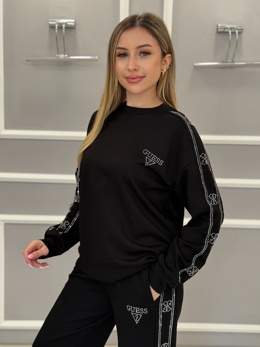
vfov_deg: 39.7
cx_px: 130
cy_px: 174
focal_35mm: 48
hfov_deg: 30.3
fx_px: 481
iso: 100
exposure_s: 1/112
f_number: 1.78
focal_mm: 6.76
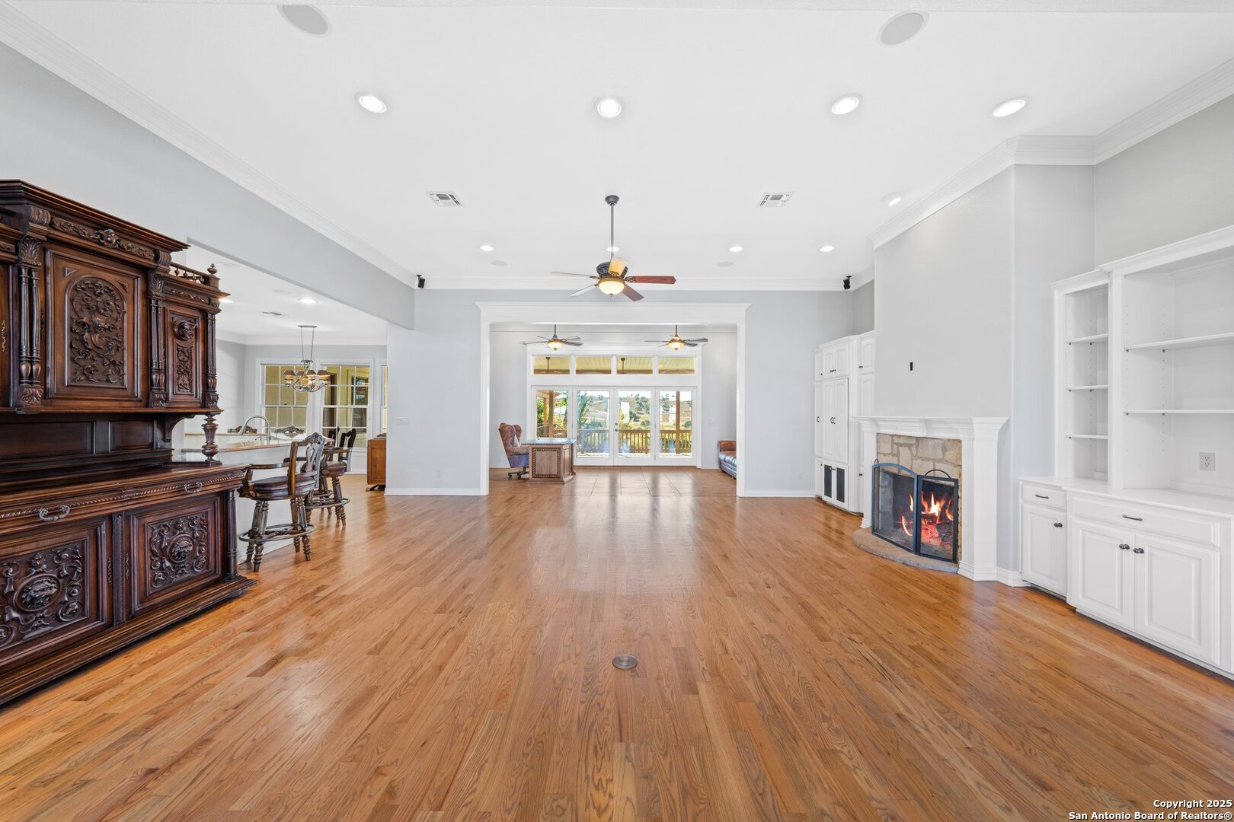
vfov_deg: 90.0
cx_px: 617
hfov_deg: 112.6
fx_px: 411
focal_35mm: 12
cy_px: 411
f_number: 8
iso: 100
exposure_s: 1.6
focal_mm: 12
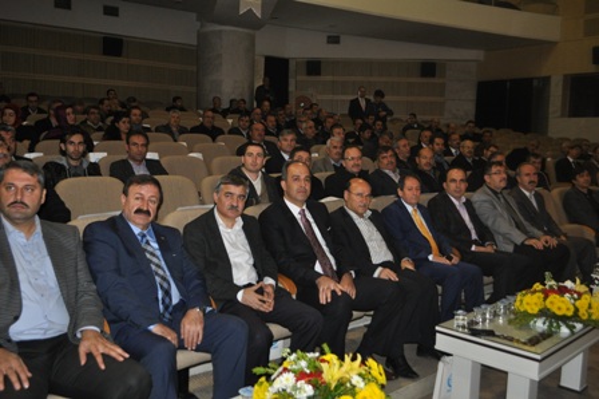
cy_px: 200
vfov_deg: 39.9
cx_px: 300
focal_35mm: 33
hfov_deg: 57.3
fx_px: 549
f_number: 3.8
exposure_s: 1/60
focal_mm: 22
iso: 800
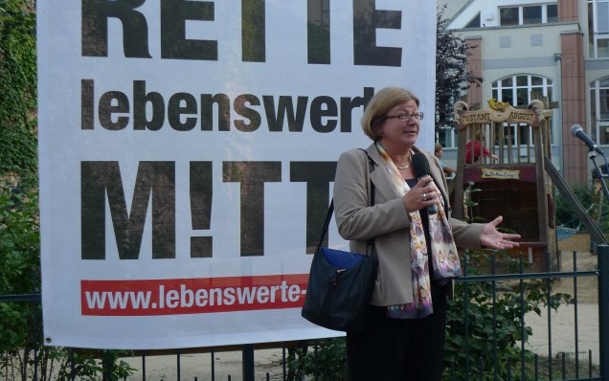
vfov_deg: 19.4
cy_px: 179
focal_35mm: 67
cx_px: 303
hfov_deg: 30.6
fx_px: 1112
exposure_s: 1/125
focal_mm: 12.8
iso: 80
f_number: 2.8
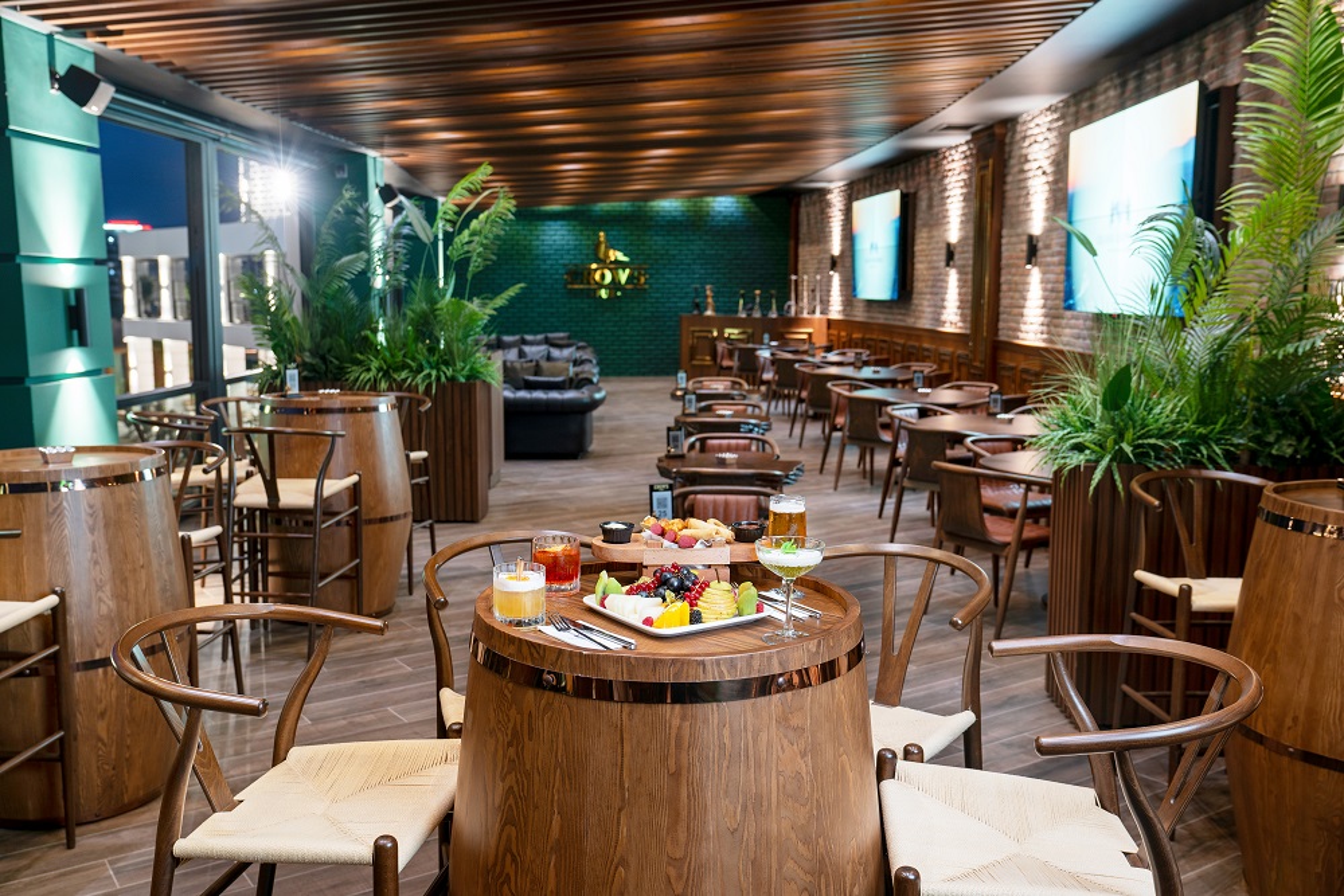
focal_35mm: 33
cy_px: 448
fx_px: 1232
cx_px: 672
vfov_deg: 40.0
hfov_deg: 57.2
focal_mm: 33
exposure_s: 1/1.67
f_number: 4.5
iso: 125
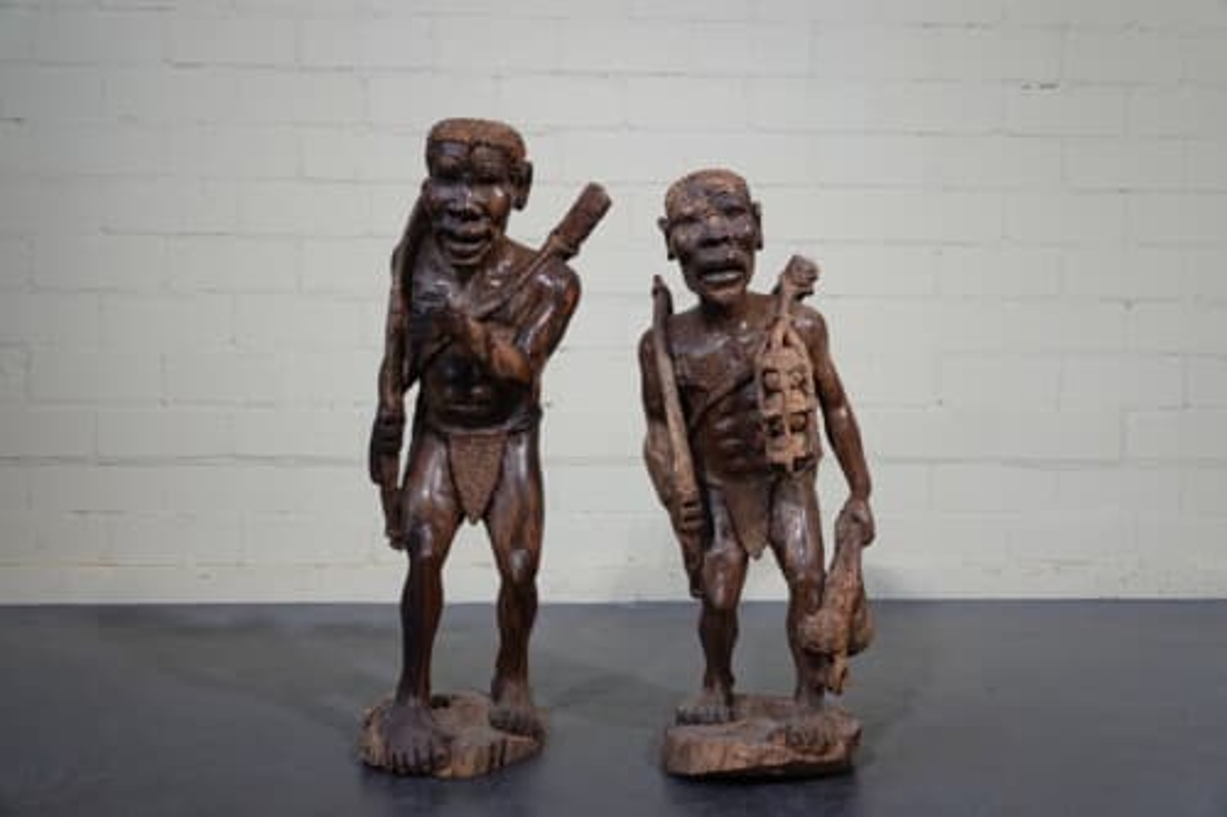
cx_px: 614
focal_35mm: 33
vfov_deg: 39.9
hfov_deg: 57.2
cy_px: 408
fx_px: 1124
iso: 100
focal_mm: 12.04
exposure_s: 1/200
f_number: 2.8
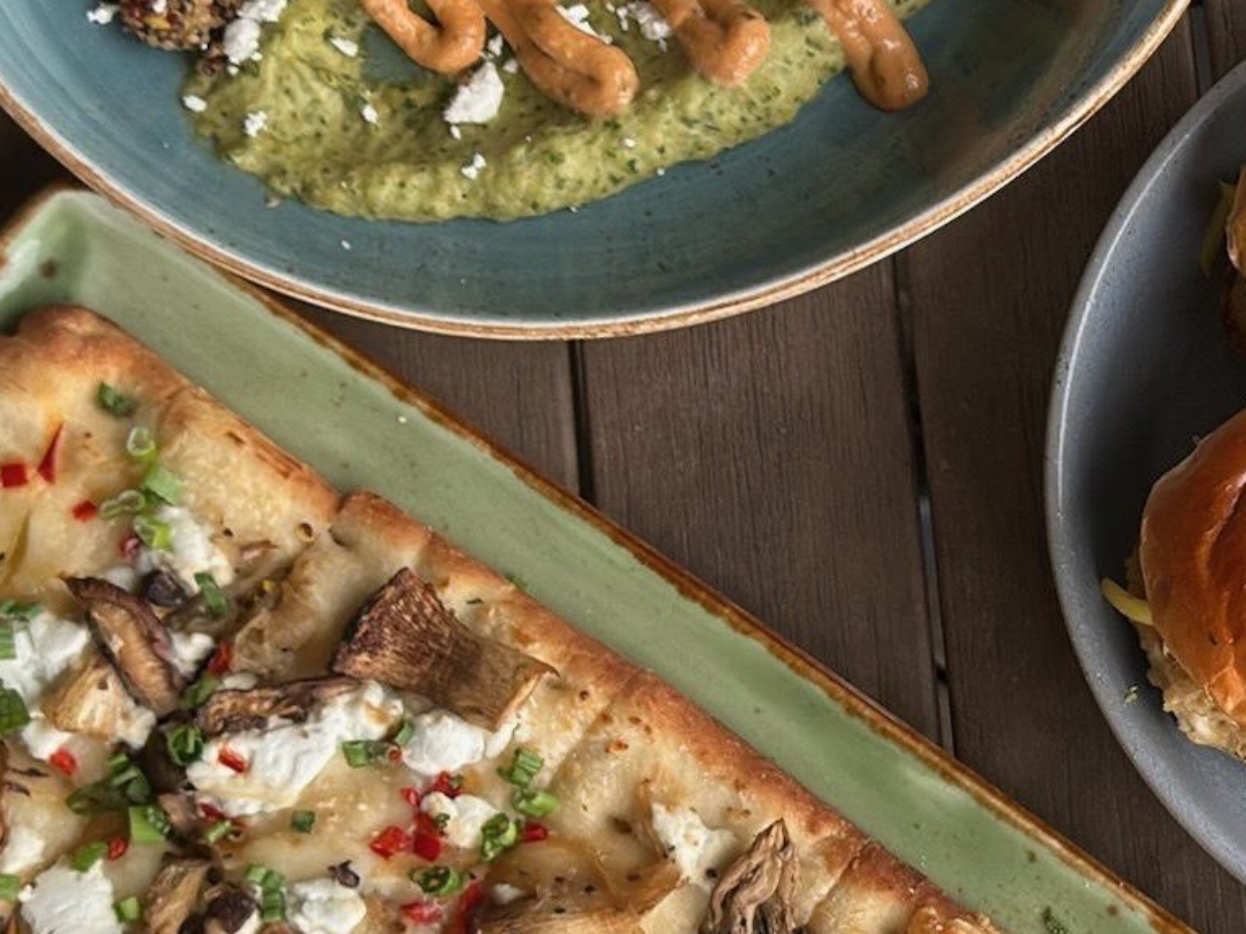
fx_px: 4607
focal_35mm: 128
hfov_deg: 14.8
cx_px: 1551
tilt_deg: -77.0
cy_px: 342
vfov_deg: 11.6
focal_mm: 6.86
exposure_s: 1/672
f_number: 1.78
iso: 80
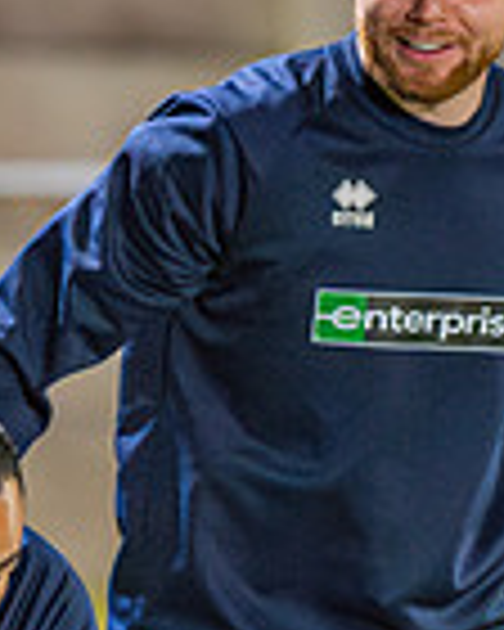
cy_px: 905
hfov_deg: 1.1
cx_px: 393
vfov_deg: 1.4
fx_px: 26309
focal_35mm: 1411
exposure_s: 1/500
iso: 8000
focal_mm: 300
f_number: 2.8
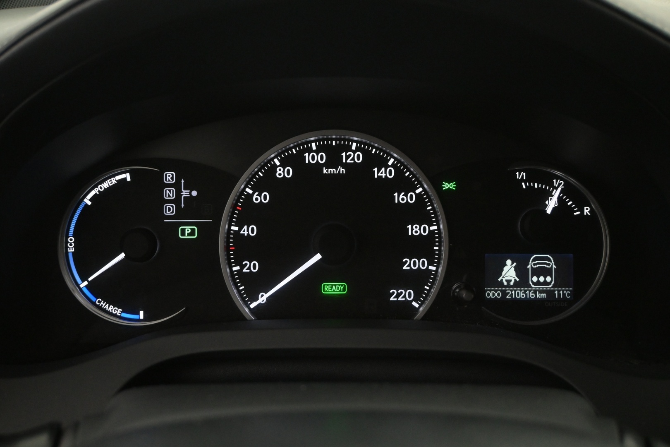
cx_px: 335
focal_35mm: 39
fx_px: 726
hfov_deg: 49.6
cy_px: 224
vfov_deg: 34.2
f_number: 4.5
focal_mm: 26
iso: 3600
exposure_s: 1/40
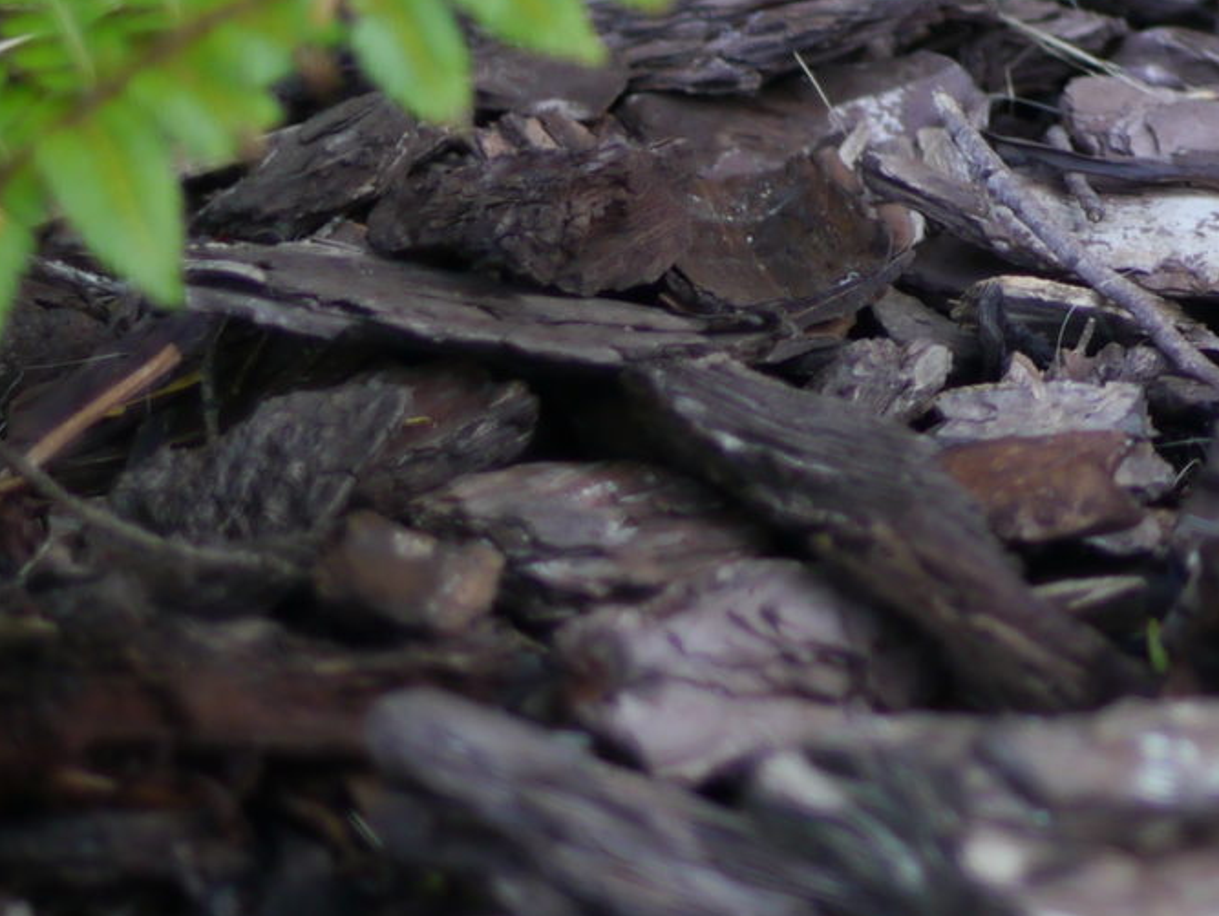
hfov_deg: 9.8
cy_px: -755
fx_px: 6765
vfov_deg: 7.5
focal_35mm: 192
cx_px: 2100
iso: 160
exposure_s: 1/250
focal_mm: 25
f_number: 1.4
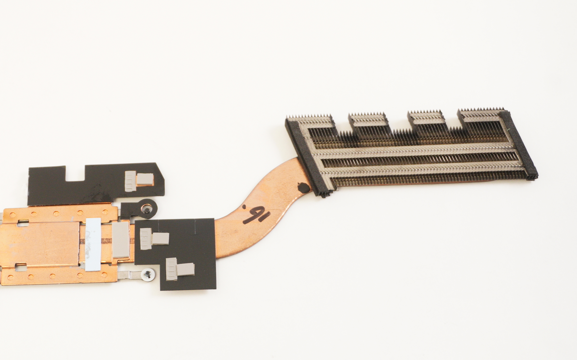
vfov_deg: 19.5
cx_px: 223
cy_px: 202
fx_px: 1048
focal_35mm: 67
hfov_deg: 30.7
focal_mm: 35
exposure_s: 1/30
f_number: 5.6
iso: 1000
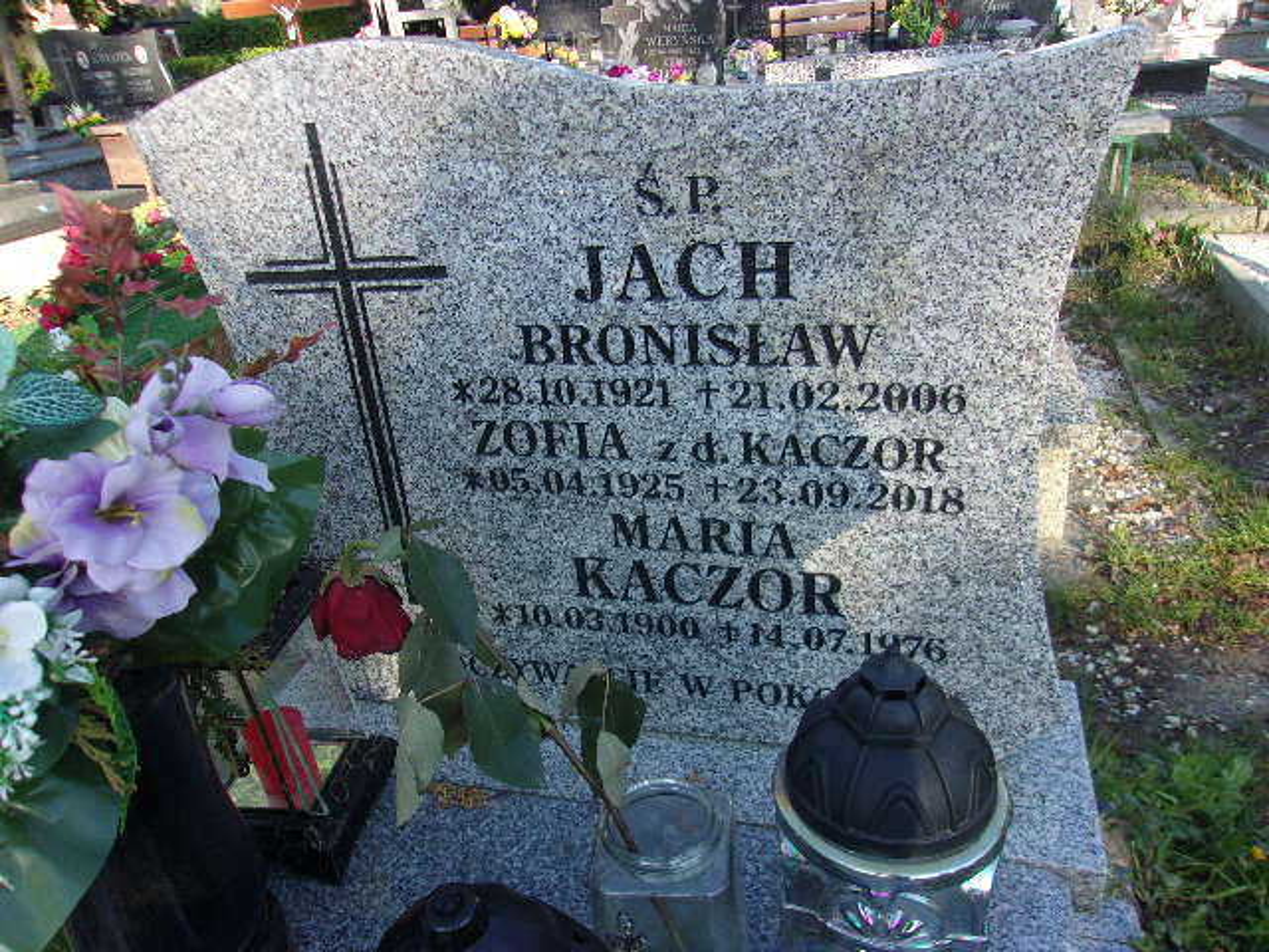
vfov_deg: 51.4
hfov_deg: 65.3
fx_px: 990
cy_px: 476
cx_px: 634
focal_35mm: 27
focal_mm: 4.9
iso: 80
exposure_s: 1/180
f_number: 3
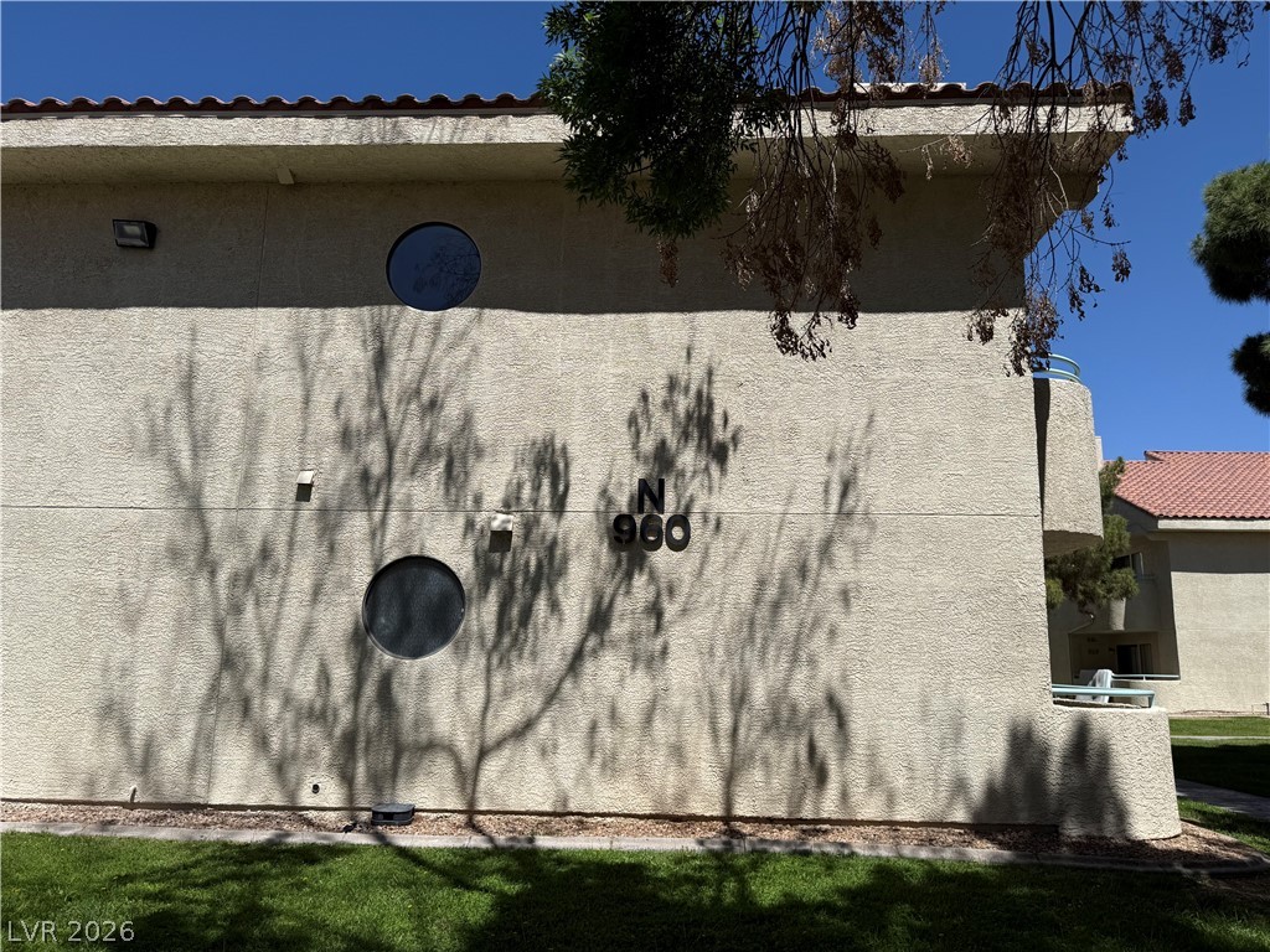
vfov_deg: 56.8
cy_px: 476
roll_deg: -0.9
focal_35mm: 24
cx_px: 635
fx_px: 881
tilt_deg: +11.5
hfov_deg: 71.6
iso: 80
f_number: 1.78
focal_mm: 6.76
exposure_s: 1/7353
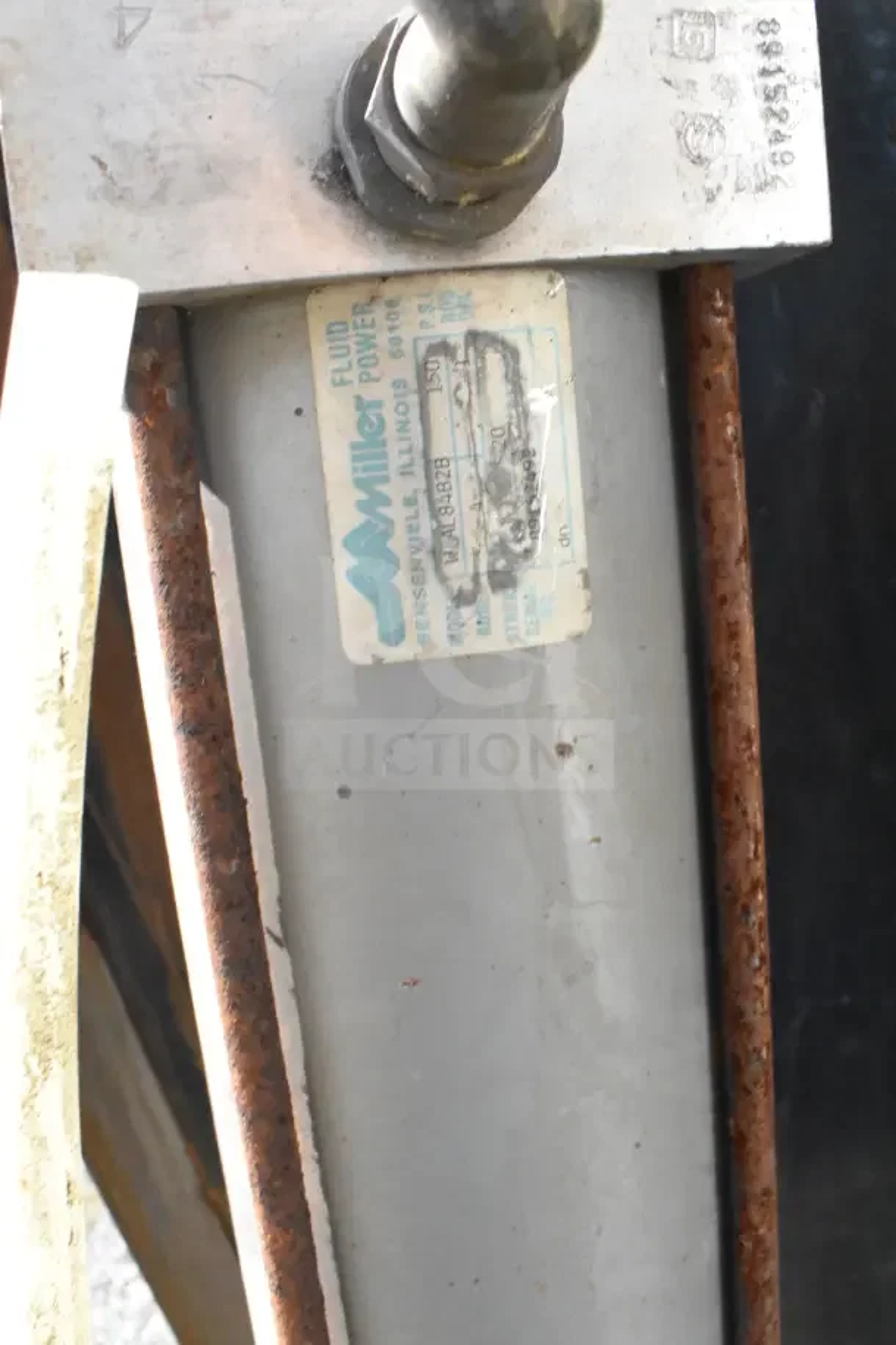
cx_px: 448
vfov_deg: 61.9
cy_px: 672
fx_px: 1120
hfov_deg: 43.6
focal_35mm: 30
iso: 6400
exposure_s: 1/1000
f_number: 13
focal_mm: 20
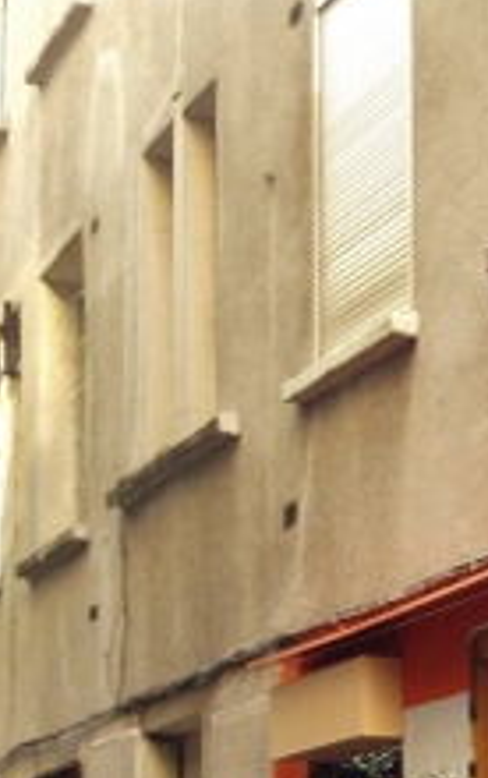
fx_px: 2695
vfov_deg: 15.8
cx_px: 1241
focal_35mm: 127
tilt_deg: +0.7
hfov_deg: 9.1
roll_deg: -1.0
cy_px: 955
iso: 64
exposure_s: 1/60
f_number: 2.4
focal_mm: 4.12
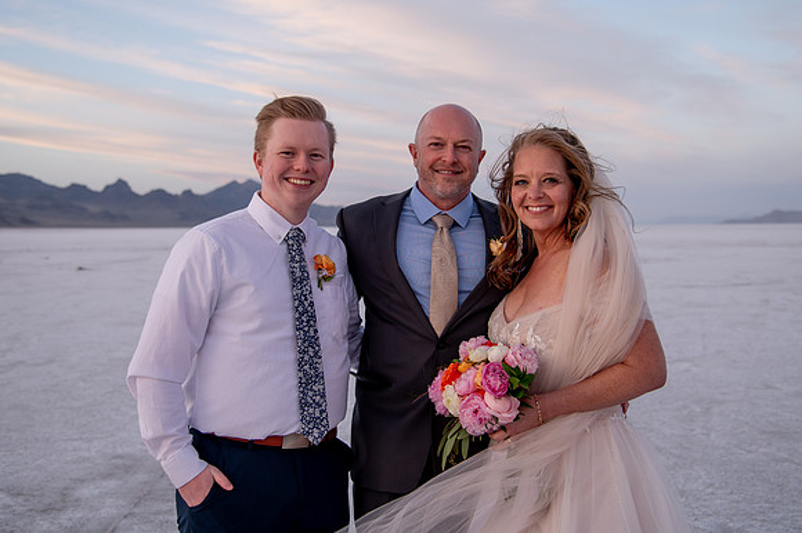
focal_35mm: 44
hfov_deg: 44.5
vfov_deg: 30.4
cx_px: 400
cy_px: 228
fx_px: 980
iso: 200
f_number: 4
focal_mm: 38
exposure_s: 1/125
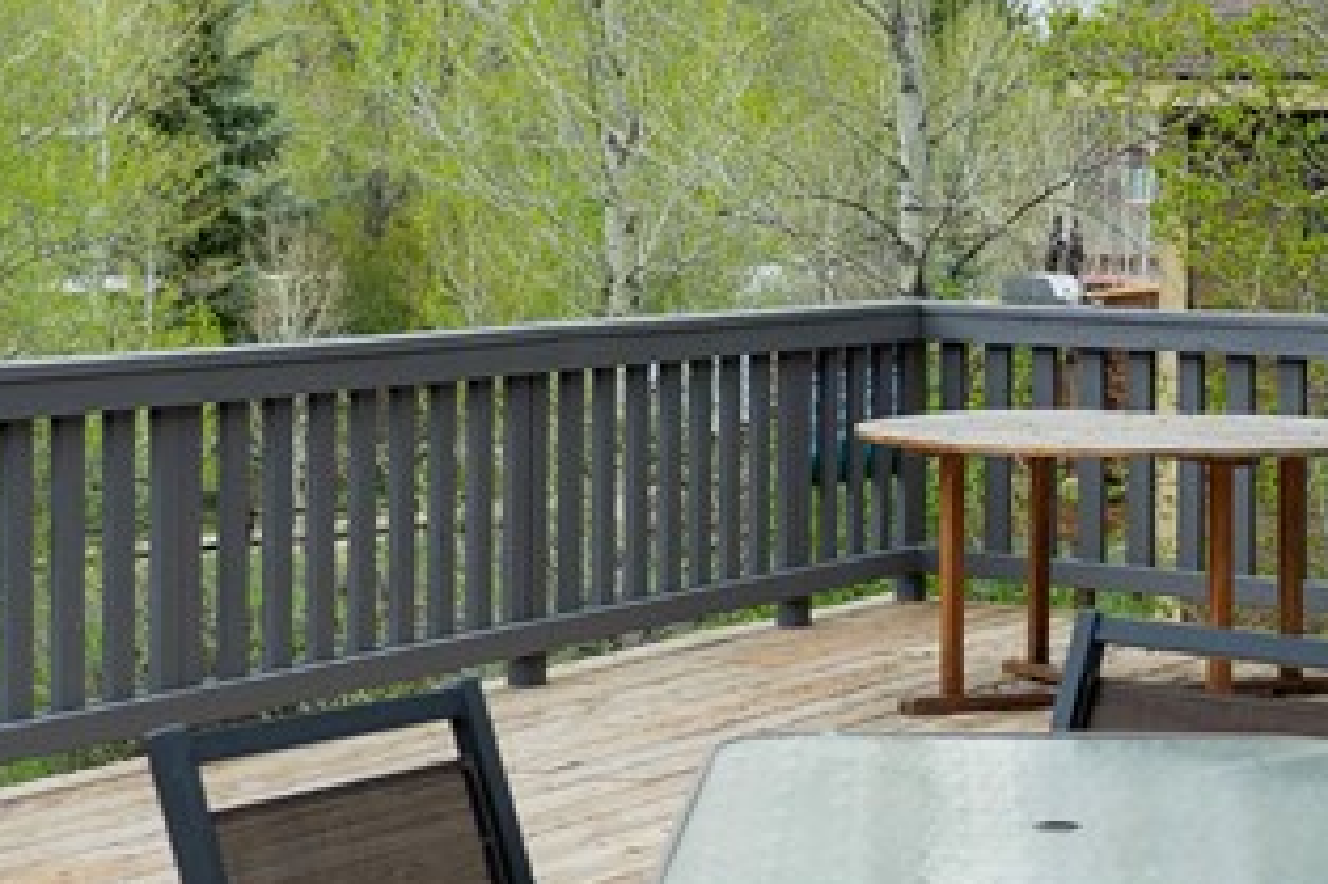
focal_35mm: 108
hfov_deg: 18.9
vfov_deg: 12.6
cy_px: 87
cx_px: 797
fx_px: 3982
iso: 125
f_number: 3.2
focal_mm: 20
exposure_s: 1/500
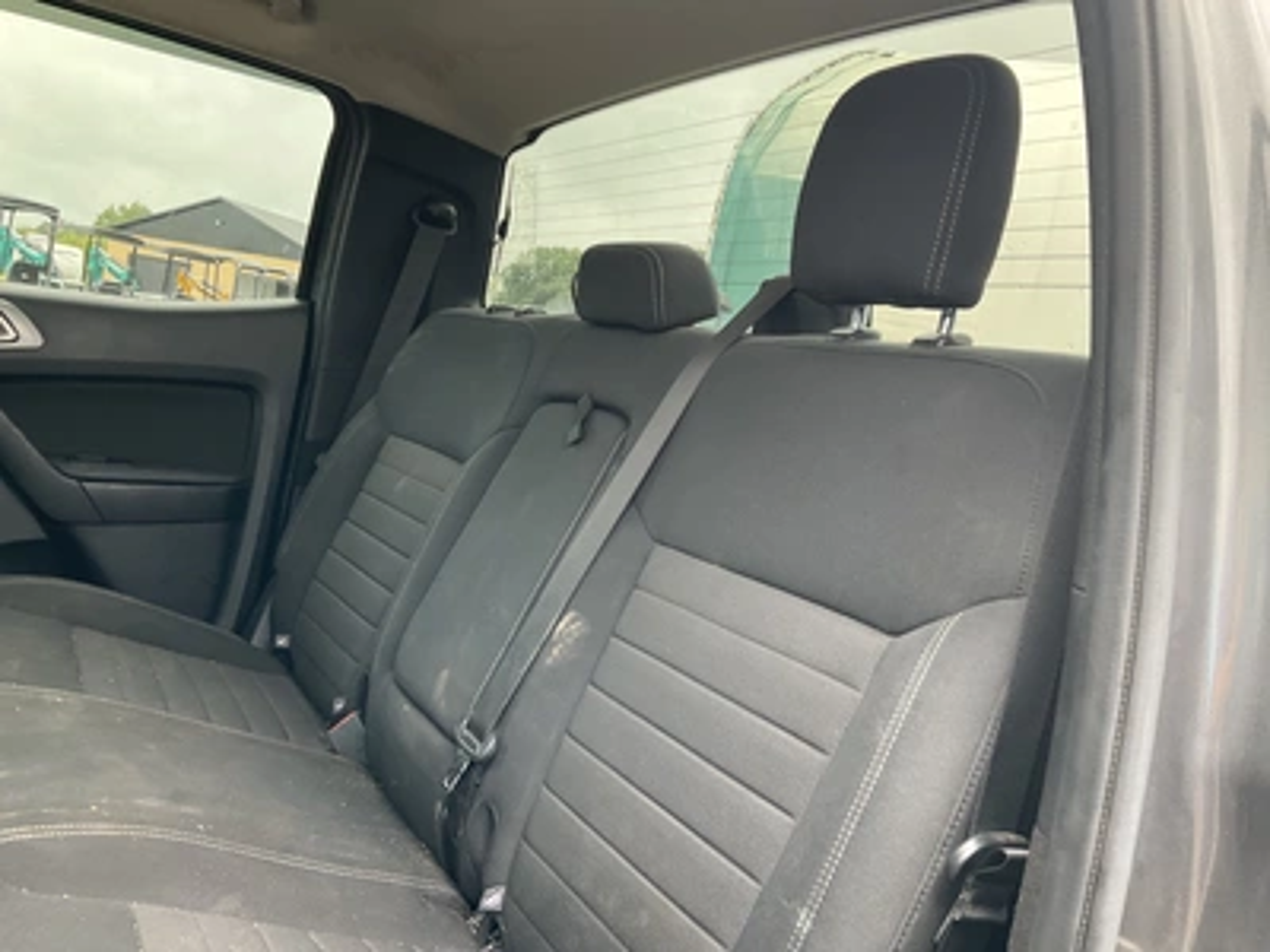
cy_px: 476
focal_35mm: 29
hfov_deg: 61.7
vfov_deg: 48.2
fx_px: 1064
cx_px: 635
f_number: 1.8
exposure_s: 1/90
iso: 64
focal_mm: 3
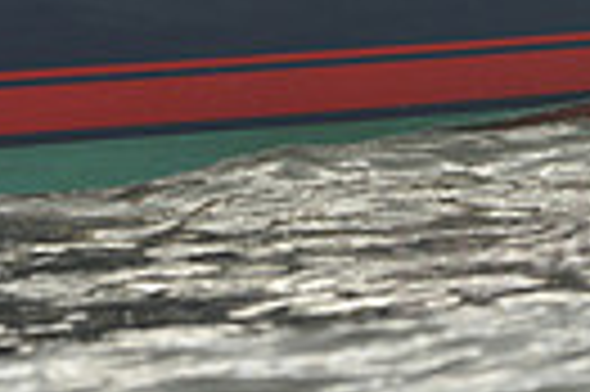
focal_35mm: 599
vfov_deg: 2.3
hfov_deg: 3.4
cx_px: 153
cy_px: -430
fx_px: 9805
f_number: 4
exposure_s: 1/1000
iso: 200
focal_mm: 135
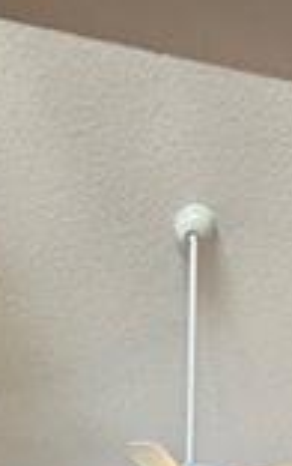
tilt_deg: -4.4
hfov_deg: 17.7
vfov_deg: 16.6
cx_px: 54
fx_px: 926
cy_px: 1034
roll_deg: -0.3
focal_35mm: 73
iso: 320
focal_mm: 2.22
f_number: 2.2
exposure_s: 1/82
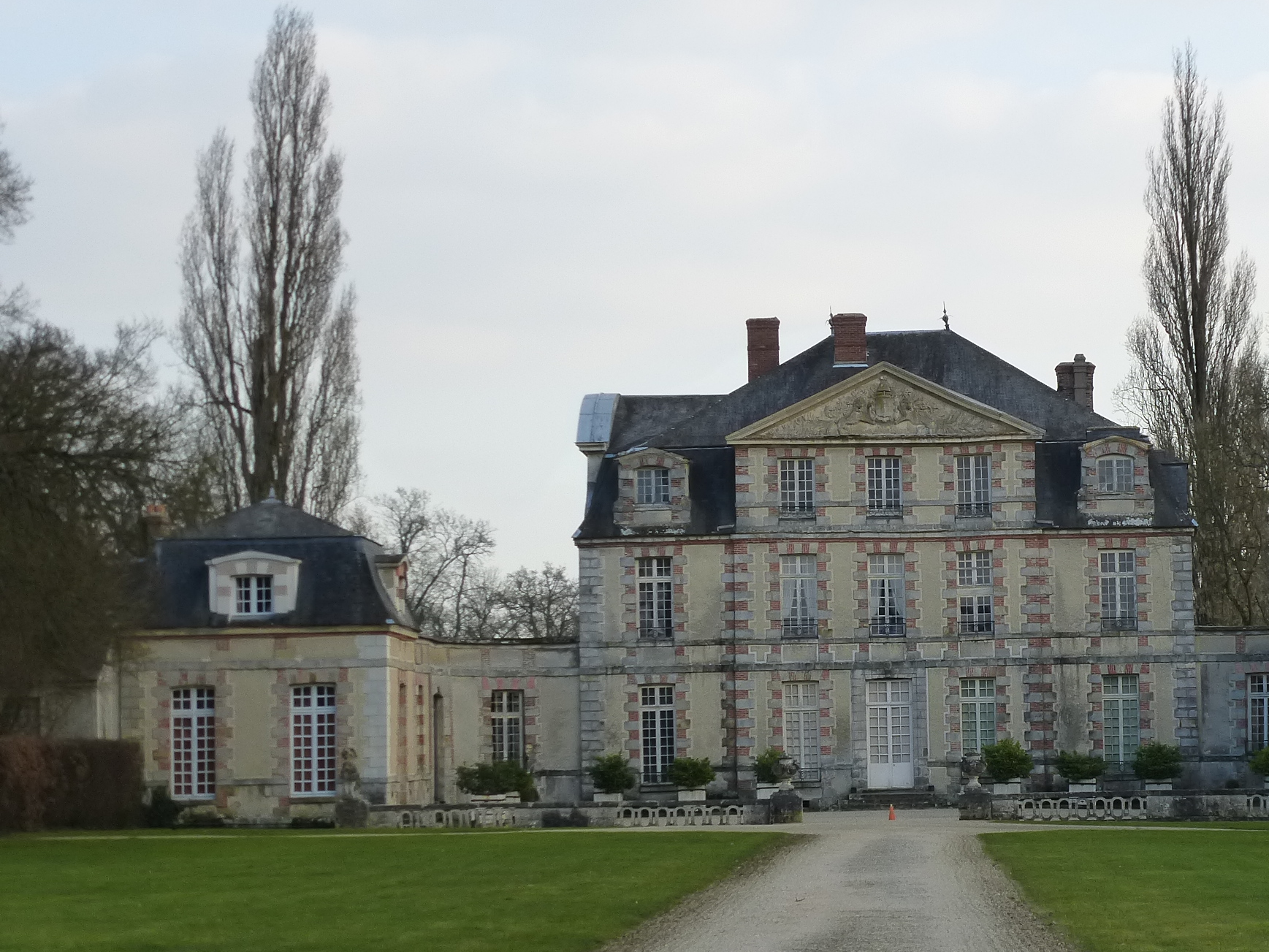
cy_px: 525
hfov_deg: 17.5
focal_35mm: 112
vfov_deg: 13.2
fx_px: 4106
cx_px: 929
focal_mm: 13.6
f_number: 4.7
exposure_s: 1/160
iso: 160
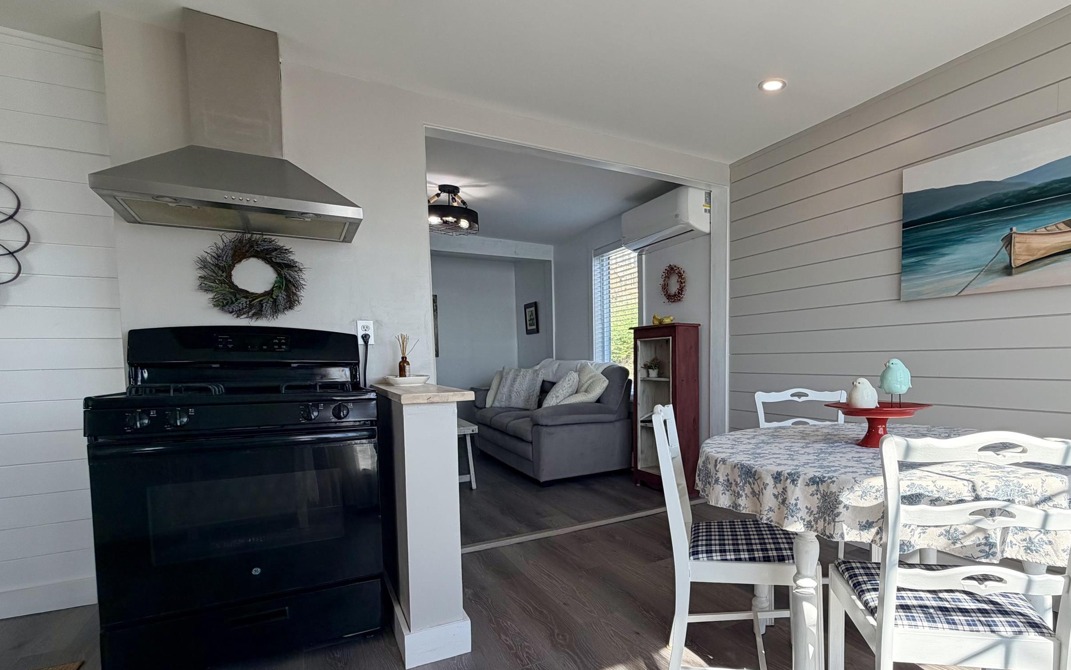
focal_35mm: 19
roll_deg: +1.6
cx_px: 663
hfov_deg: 86.4
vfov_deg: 61.8
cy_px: 396
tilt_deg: -3.6
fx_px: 555
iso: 50
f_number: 2.2
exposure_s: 1/233
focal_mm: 2.22
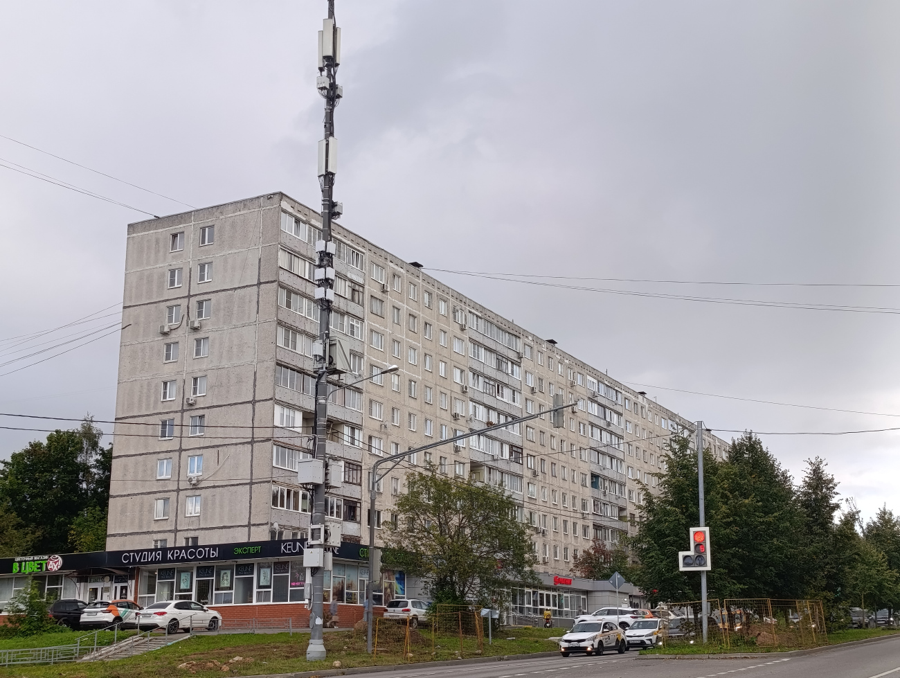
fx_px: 1198
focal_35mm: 46
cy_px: 339
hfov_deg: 41.2
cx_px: 450
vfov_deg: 31.6
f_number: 1.7
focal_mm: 6.11
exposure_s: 1/165
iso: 50
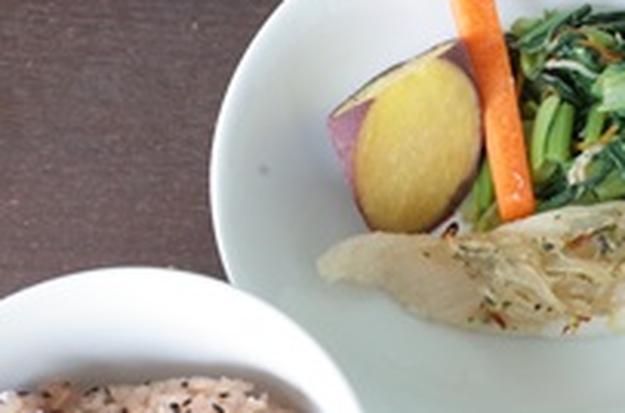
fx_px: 1177
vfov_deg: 19.6
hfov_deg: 28.8
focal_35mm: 68
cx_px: 536
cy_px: 358
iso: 400
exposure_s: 1/30
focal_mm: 18.3
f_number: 5.6
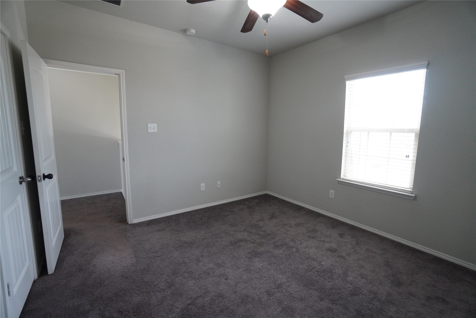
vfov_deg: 77.3
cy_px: 159
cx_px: 238
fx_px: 198
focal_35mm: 15
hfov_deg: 100.4
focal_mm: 10
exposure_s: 1/60
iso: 800
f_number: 4
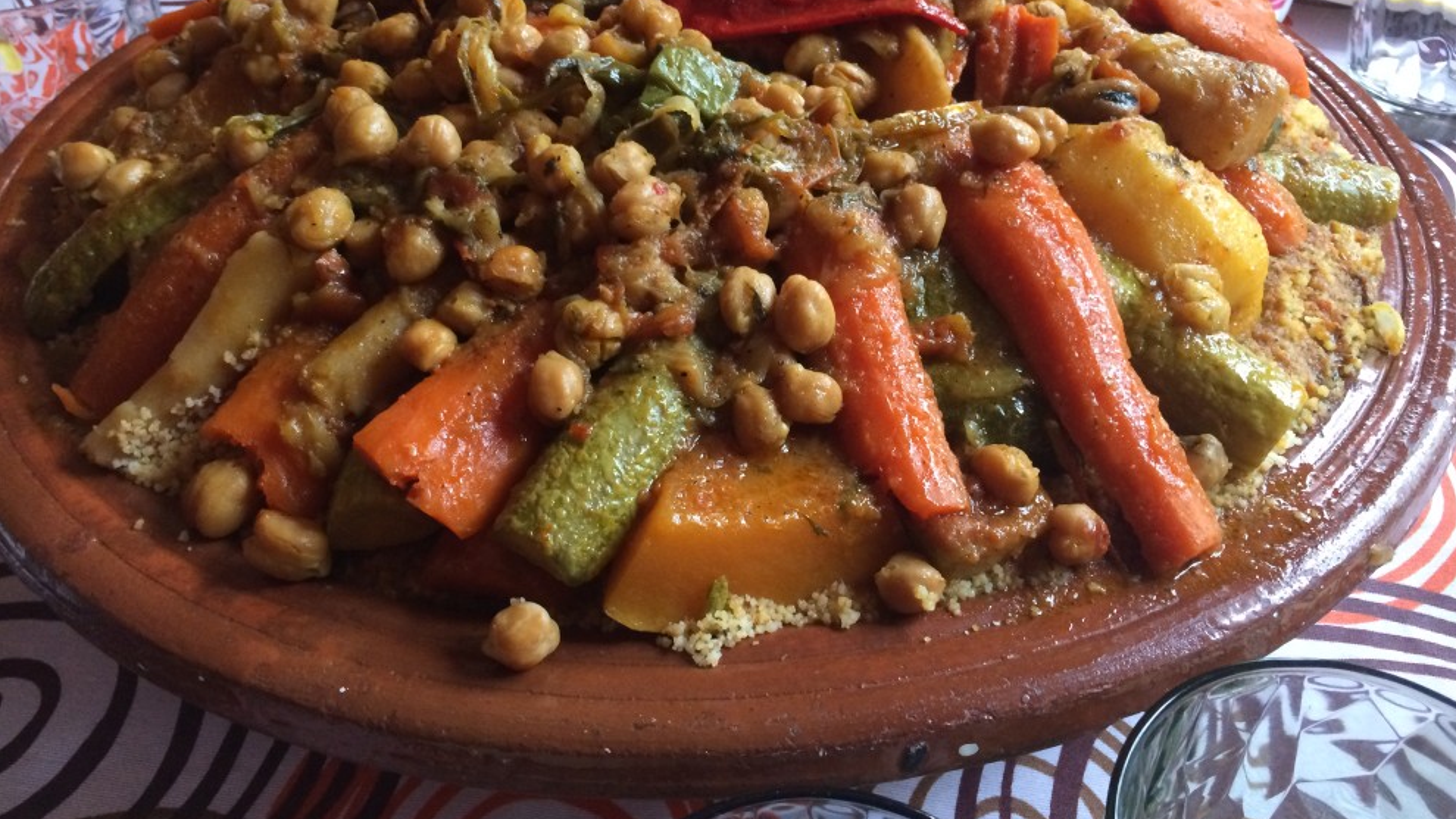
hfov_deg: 59.5
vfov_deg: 35.4
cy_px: 298
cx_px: 732
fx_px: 1274
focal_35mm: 33
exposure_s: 1/30
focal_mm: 4.12
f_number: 2.2
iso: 200
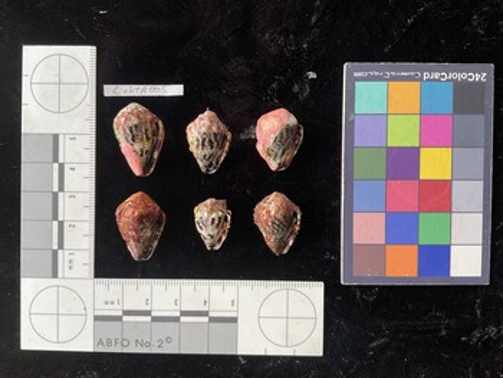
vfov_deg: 48.3
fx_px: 422
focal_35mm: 29
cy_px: 189
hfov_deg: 61.6
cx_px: 252
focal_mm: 3
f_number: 1.8
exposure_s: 1/120
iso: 50
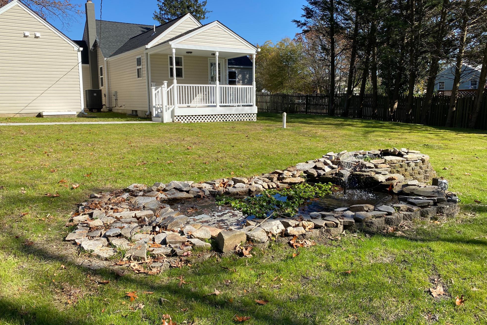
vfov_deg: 46.4
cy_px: 158
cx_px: 237
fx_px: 379
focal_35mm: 28
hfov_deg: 65.5
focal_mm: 4.25
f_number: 1.8
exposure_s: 1/1779
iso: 32
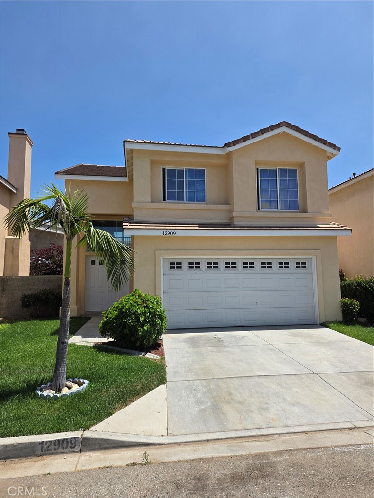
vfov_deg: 73.9
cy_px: 249
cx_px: 187
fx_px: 331
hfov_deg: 58.9
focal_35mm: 23
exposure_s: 1/7944
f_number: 1.7
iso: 80
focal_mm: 6.25
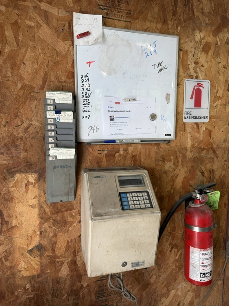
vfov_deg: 71.6
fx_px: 212
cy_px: 153
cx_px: 114
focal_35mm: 24
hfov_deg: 56.8
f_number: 1.78
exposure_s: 1/120
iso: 100
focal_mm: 6.76
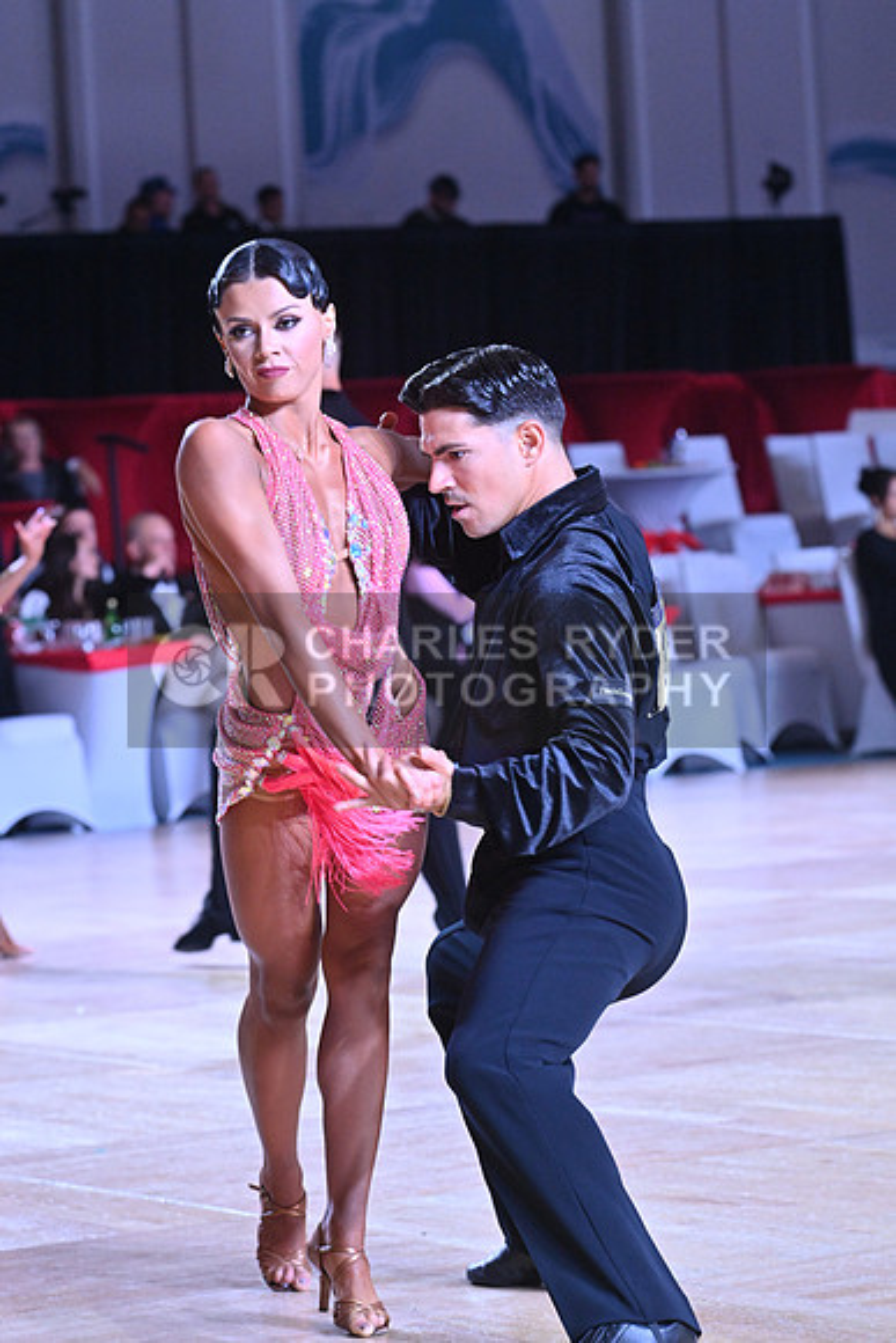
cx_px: 448
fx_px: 5037
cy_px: 672
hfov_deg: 10.2
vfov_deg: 15.2
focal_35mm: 135
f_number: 7.1
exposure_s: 1/400
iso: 4000
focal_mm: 135
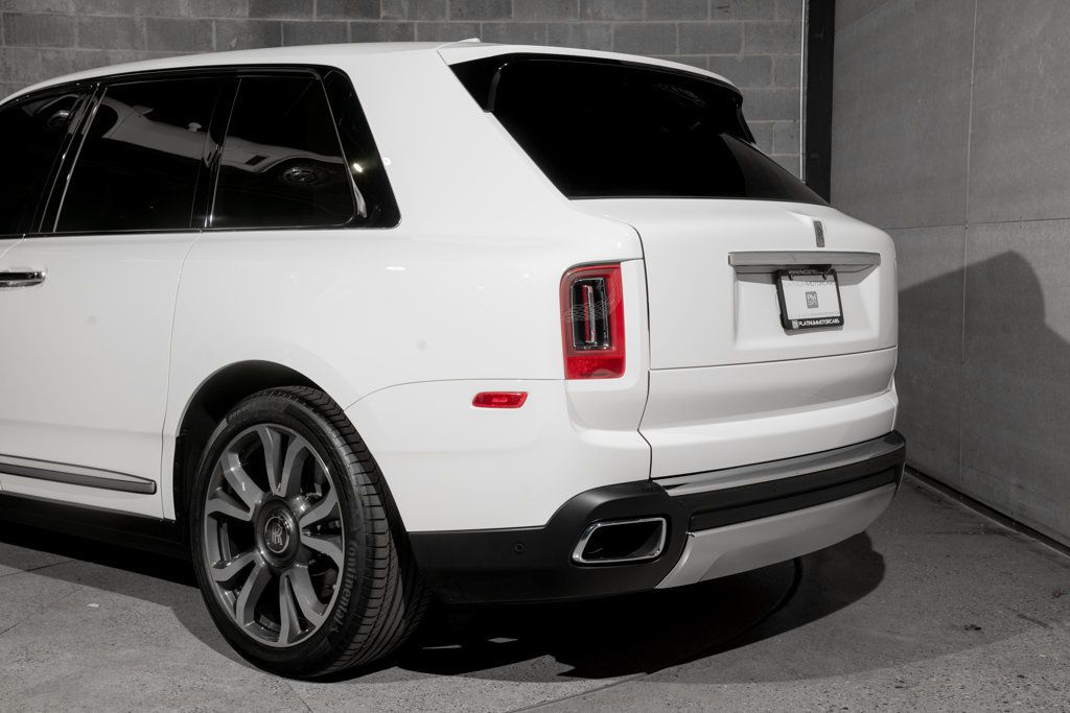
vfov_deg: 29.3
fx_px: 1367
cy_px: 356
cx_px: 535
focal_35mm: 46
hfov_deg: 42.7
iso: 400
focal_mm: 46
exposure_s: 1/125
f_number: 9
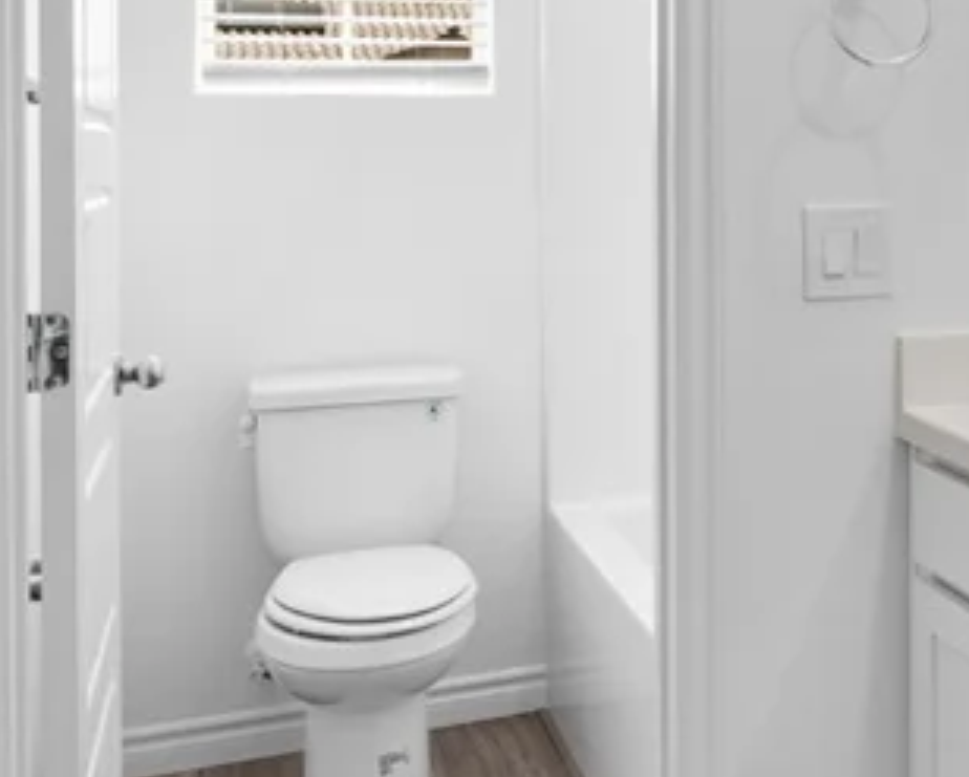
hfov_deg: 32.0
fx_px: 1521
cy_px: 165
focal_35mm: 53
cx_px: 1016
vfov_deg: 28.1
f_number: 8
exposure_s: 1/25
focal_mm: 17
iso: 400
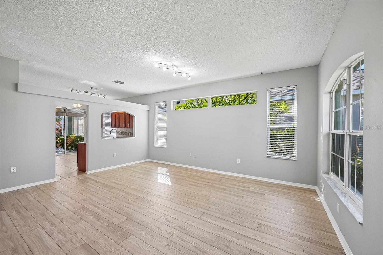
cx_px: 192
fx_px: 149
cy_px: 128
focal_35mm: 14
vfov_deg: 81.2
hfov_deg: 104.3
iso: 400
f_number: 8
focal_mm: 14
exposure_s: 1/60
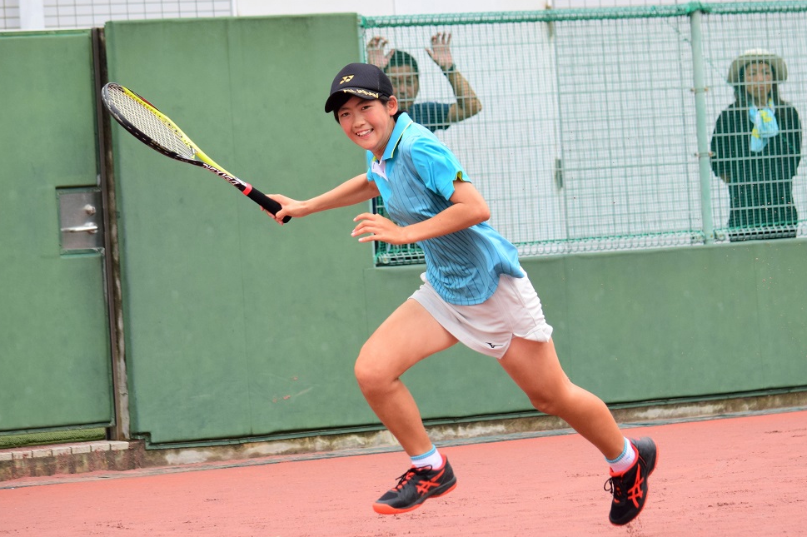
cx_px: 405
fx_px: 3641
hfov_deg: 12.6
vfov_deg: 8.4
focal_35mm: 163
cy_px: 275
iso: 500
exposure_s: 1/1250
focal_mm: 105
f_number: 4.8
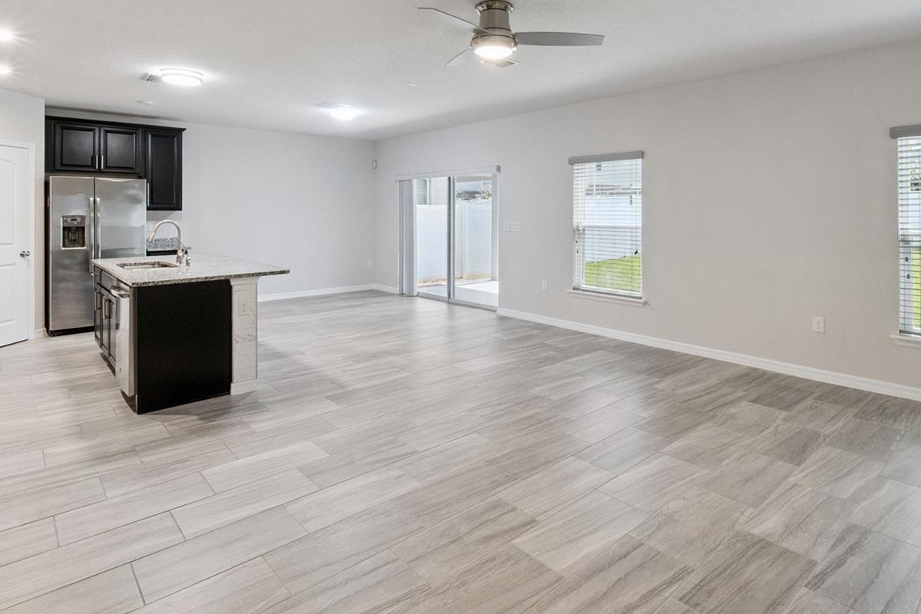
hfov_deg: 83.9
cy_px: 211
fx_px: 512
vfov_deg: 60.6
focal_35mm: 20
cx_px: 479
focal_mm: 10
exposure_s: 1/10
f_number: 11
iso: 1600
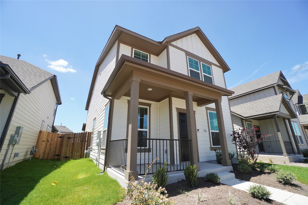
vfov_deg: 77.3
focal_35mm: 15
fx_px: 128
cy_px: 102
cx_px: 154
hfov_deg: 100.4
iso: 500
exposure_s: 1/1250
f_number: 6.3
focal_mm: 10
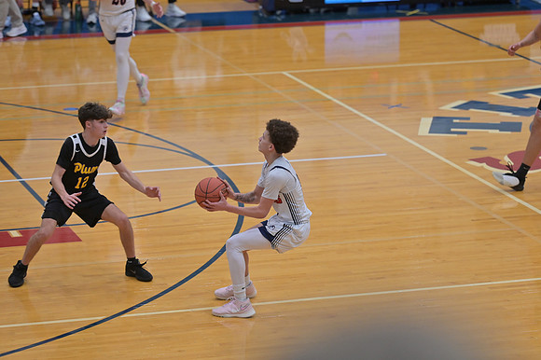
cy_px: 180
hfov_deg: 13.7
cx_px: 270
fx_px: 2253
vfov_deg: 9.1
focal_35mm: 150
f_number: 4
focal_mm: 150
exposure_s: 1/800
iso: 2500
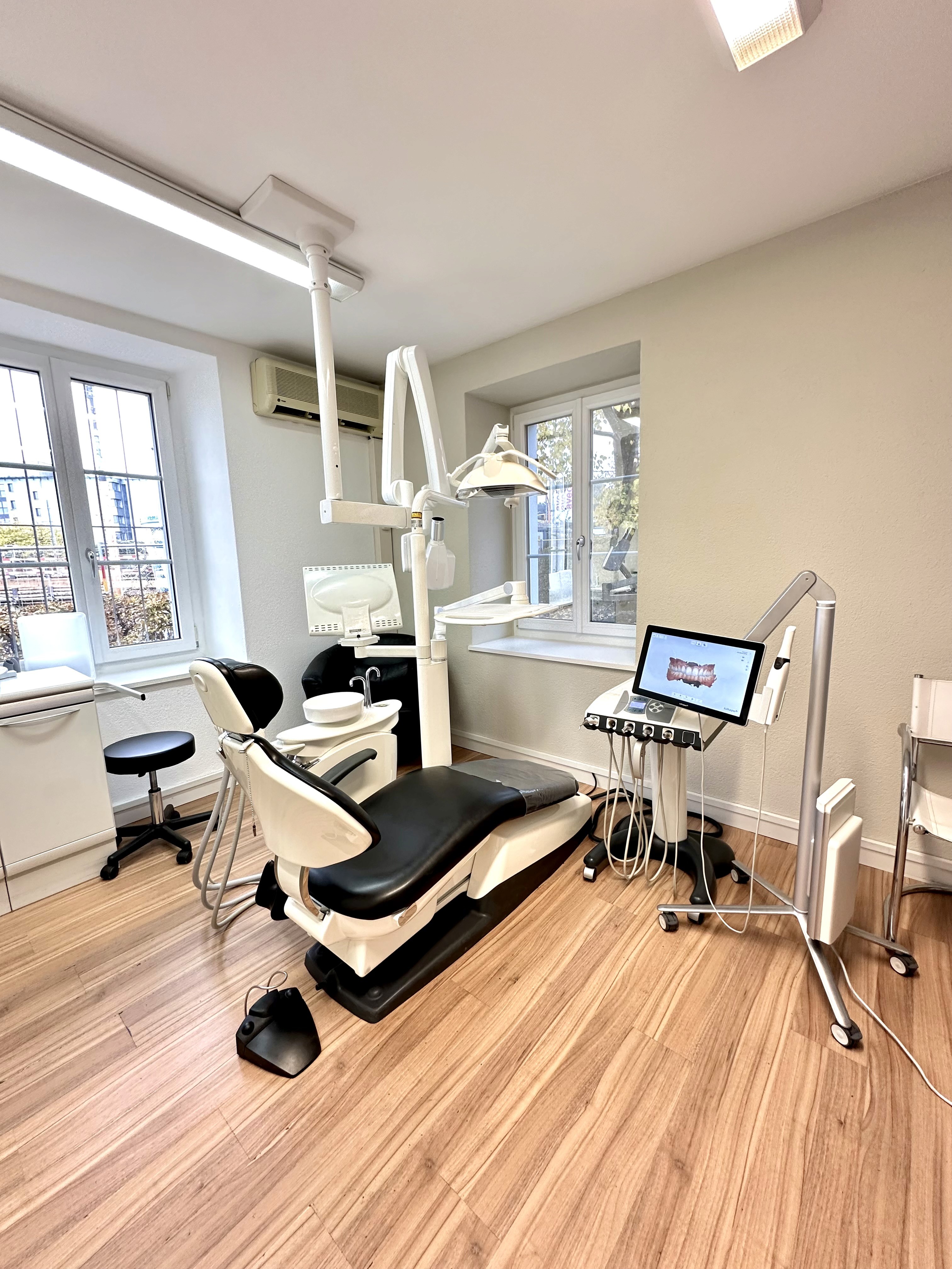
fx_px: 513
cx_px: 476
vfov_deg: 102.1
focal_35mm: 14
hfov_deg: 85.7
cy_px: 634
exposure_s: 1/50
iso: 160
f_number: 2.2
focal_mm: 2.22
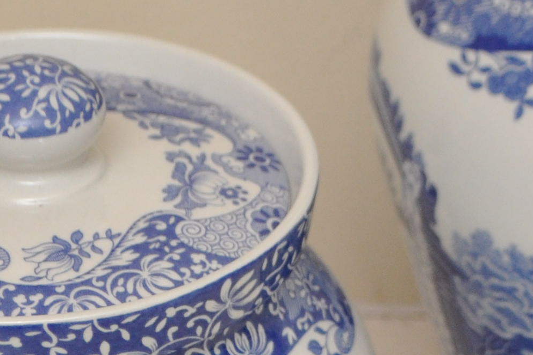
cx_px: 386
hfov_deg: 7.9
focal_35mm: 259
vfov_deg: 5.3
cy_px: 227
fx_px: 3834
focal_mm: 40
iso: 640
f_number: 5.6
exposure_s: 1/100
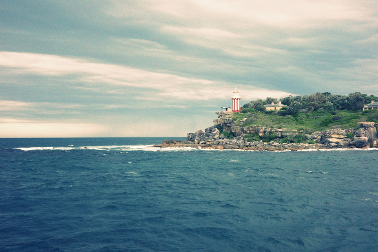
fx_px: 420
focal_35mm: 40
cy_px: 126
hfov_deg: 48.5
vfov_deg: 33.4
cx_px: 189
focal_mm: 26
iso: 4000
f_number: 16
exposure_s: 1/500
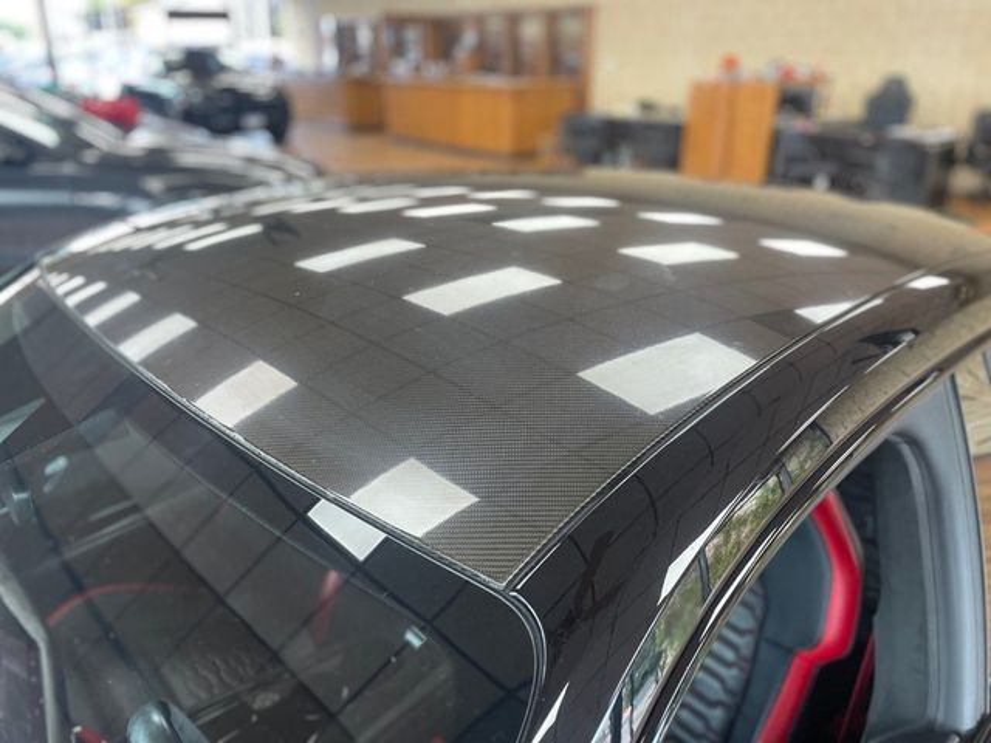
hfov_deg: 67.3
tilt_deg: -22.3
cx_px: 496
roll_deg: +0.8
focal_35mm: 26
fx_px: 744
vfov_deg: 53.1
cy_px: 372
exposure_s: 1/120
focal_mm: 4.2
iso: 100
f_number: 1.6
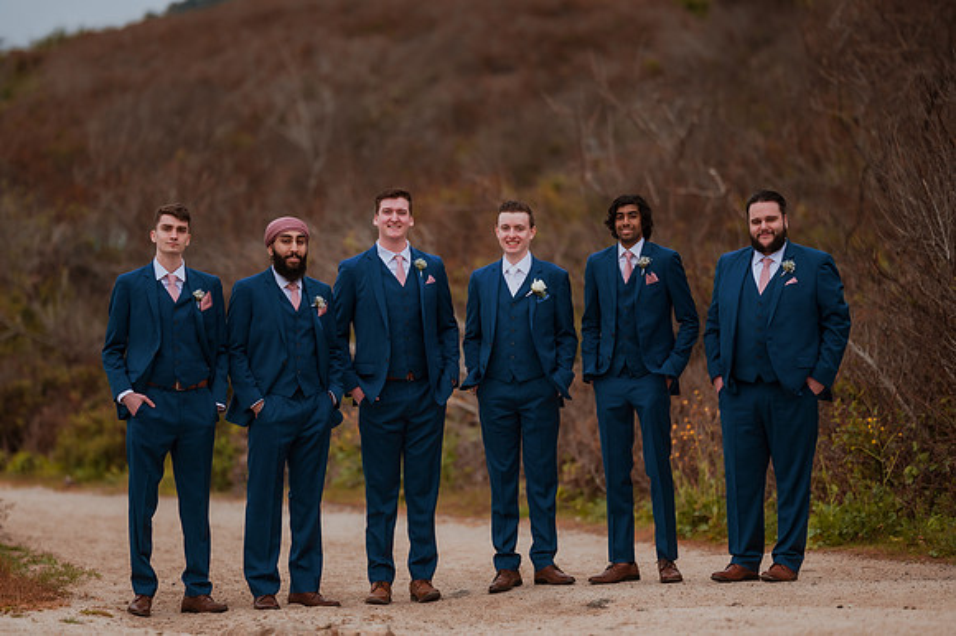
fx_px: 3583
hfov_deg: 15.2
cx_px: 478
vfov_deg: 10.1
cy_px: 318
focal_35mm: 135
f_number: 1.8
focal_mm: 135
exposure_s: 1/3200
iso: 400
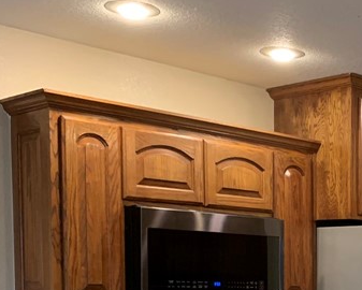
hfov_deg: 22.9
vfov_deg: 18.9
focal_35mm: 77
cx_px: 426
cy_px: 339
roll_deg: +0.0
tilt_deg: -4.4
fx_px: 825
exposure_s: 1/60
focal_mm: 4.25
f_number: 1.8
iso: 250
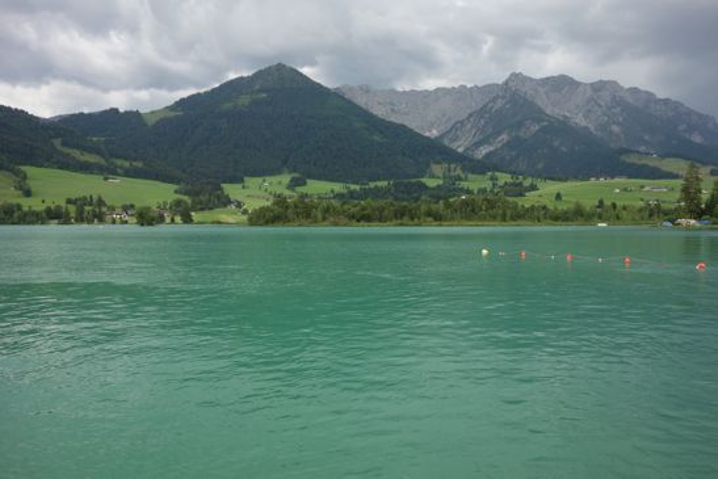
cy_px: 240
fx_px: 559
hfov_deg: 65.5
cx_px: 359
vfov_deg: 46.4
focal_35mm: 28
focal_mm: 10.4
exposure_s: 1/100
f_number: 5
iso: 125
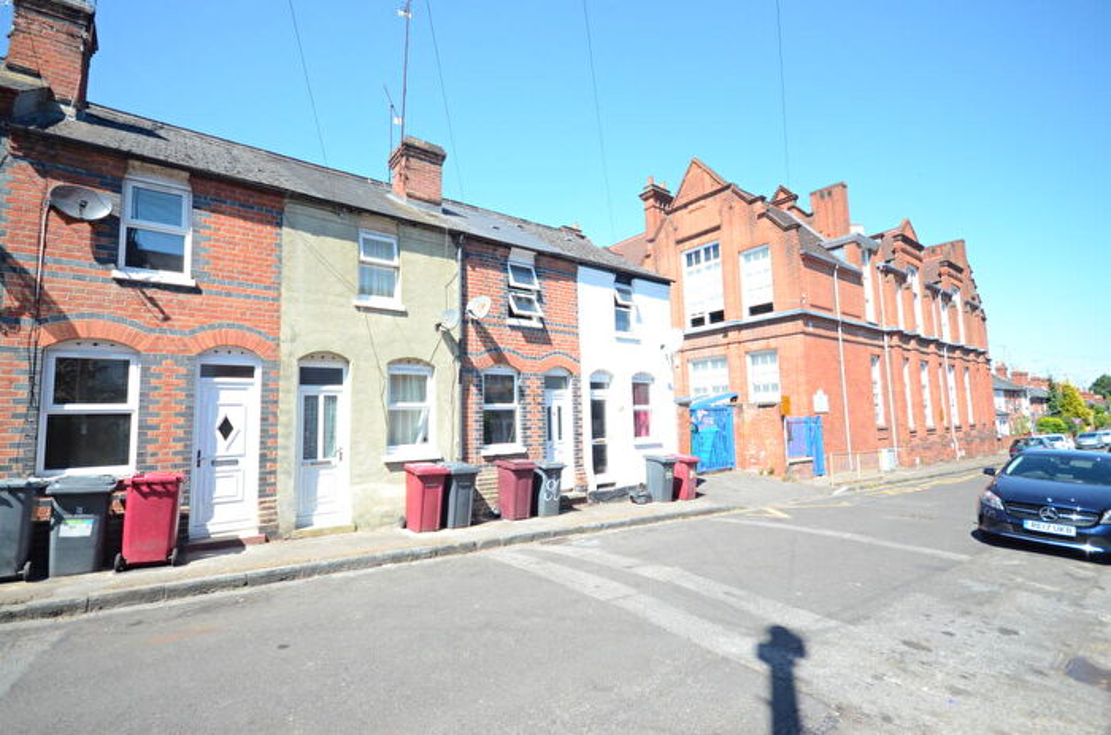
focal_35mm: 16
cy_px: 368
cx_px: 556
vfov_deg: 71.8
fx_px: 508
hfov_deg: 95.1
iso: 1600
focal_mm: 11
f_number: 5
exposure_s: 1/3200
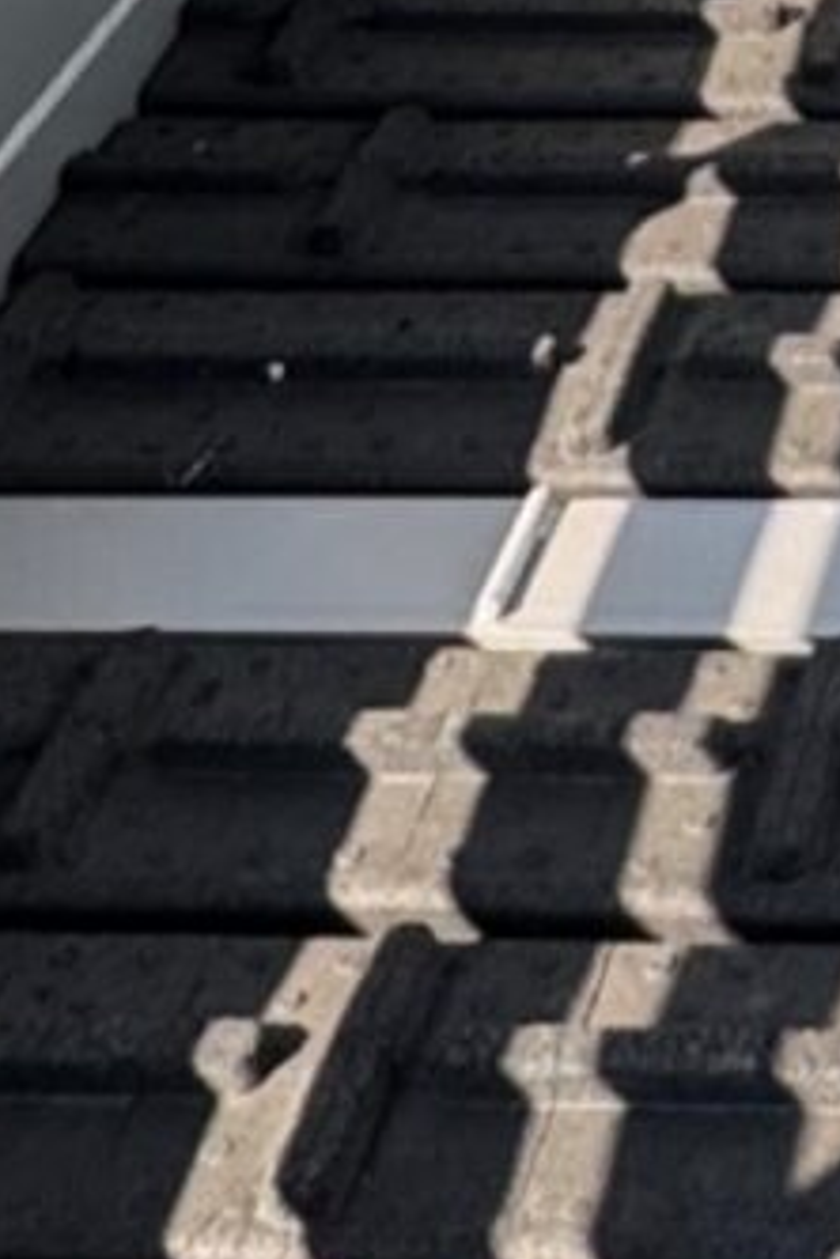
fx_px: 3920
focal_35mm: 112
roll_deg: +1.1
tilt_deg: -5.5
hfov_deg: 11.3
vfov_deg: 14.5
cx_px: 1525
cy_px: -1410
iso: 40
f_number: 2.2
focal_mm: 2.22
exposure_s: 1/351
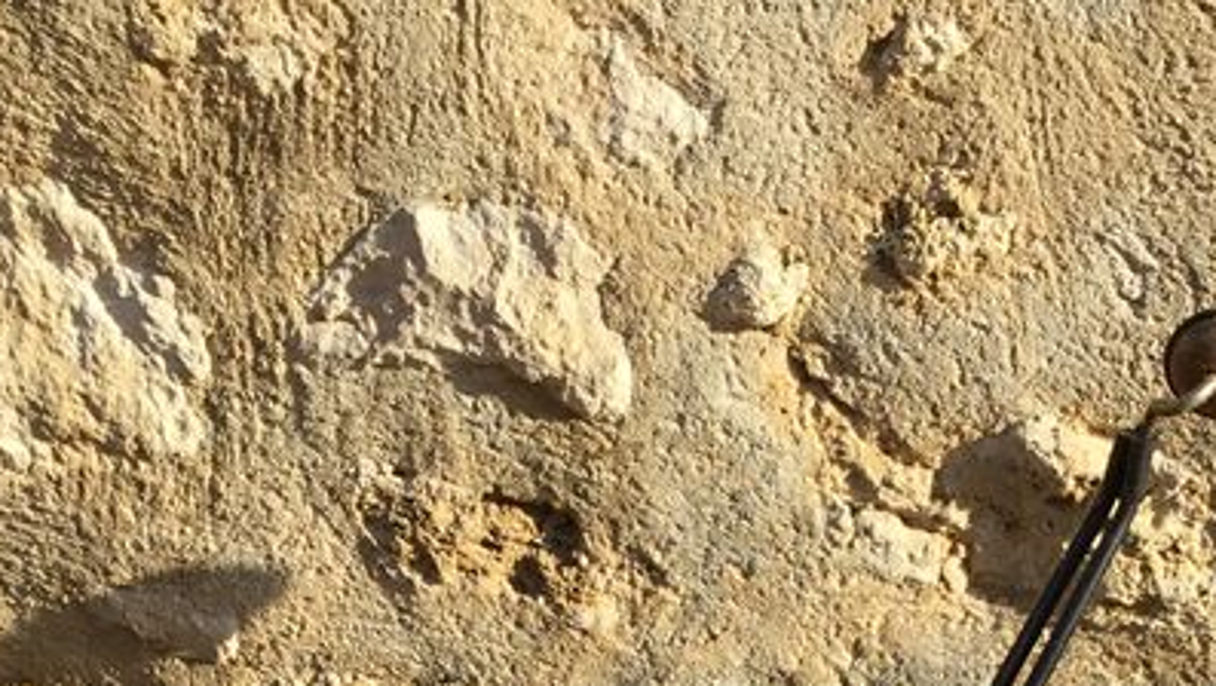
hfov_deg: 25.0
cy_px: 1047
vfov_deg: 13.4
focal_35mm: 85
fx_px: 2743
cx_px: 671
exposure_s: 1/721
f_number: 2.4
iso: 25
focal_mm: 3.3
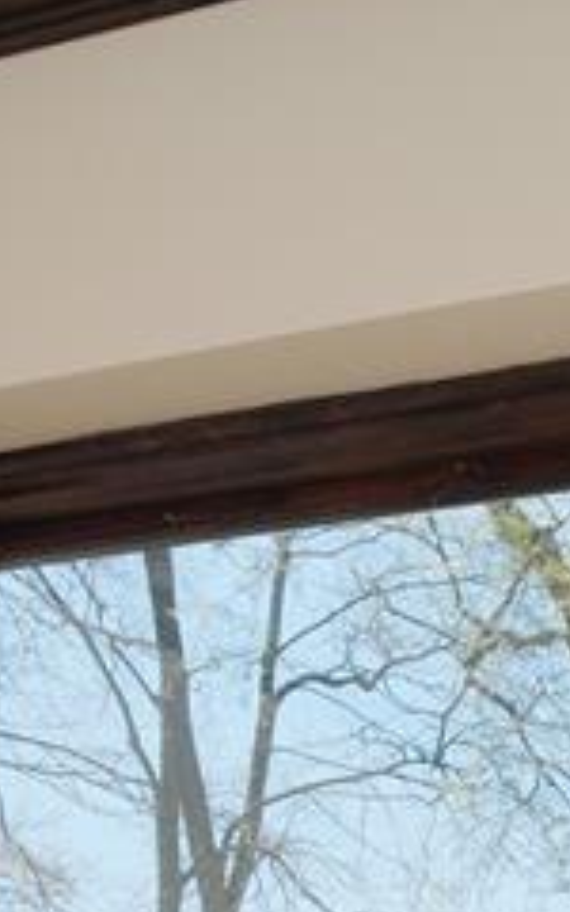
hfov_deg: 14.5
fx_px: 2162
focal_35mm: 87
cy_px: 1262
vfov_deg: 21.1
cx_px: 711
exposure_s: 1/250
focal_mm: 13
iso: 800
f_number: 6.4
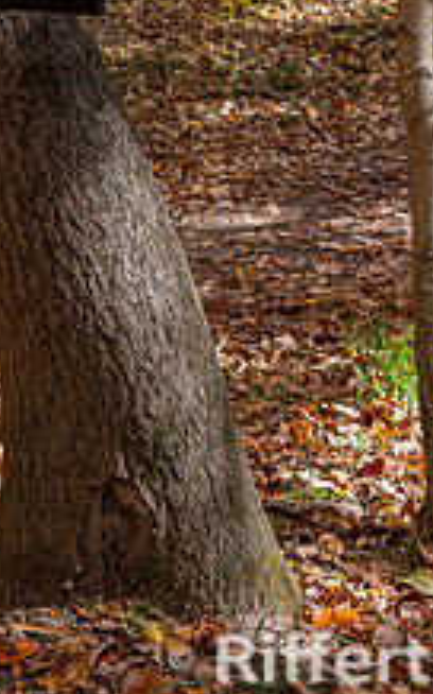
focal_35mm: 95
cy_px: 100
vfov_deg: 21.5
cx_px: -45
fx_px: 1796
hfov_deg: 13.5
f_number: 8
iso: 280
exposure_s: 1/160
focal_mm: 35
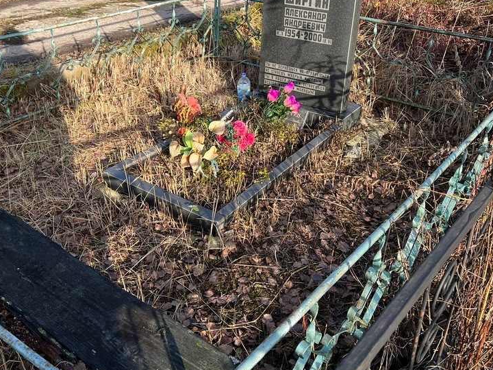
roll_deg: -0.6
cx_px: 226
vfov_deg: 38.6
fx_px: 527
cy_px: 156
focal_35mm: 37
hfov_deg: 50.1
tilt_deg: -24.9
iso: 50
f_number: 1.5
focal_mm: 5.7
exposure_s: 1/873
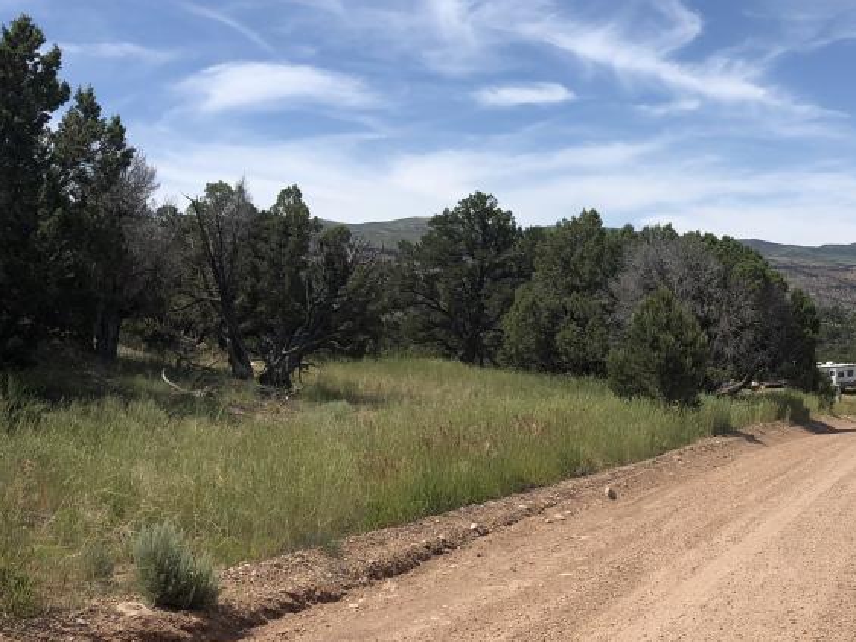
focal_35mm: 51
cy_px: 313
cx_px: 705
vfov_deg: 28.6
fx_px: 1262
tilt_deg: +1.5
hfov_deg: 36.0
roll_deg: +2.1
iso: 20
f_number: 1.8
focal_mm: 3.99
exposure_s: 1/2525
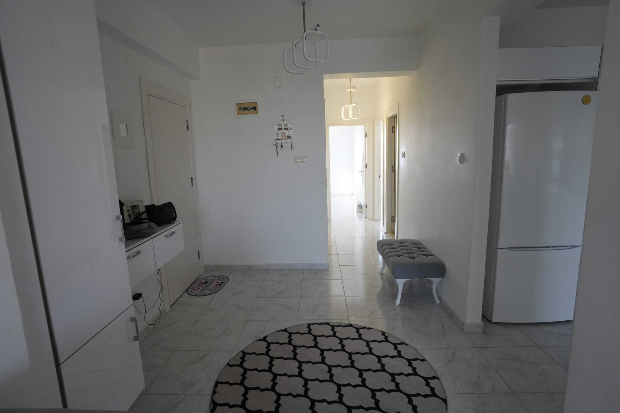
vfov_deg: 64.5
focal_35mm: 19
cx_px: 310
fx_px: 327
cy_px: 206
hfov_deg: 86.9
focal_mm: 19
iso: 500
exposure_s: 1/160
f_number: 4
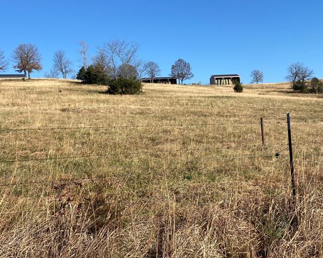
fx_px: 392
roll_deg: +2.0
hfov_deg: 44.8
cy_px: 111
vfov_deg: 36.4
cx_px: 161
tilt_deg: +1.1
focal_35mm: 41
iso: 32
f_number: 1.8
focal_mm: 4.25
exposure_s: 1/2890
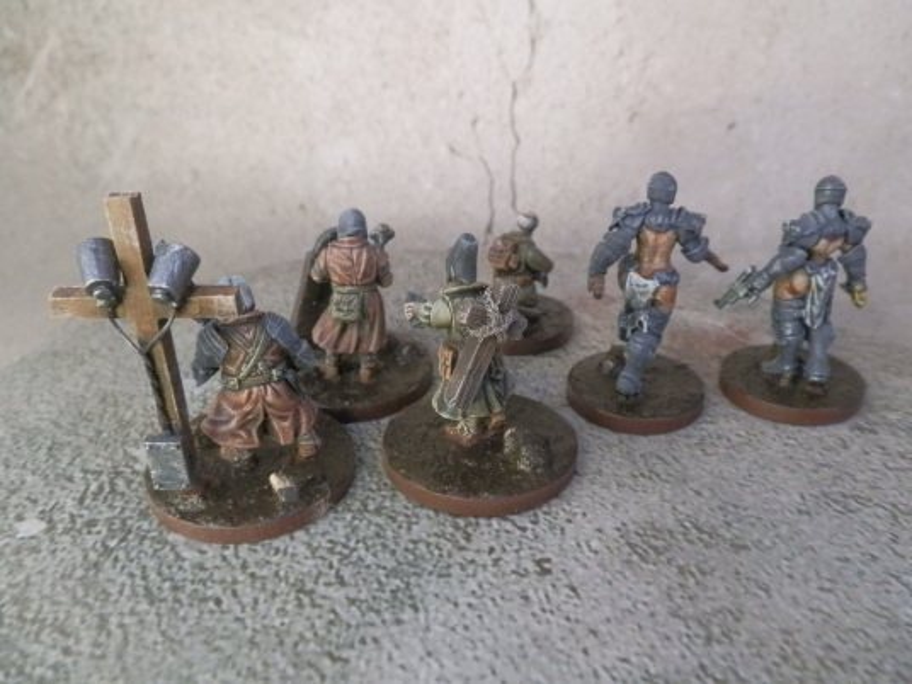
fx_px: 738
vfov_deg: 49.7
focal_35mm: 28
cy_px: 342
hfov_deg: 63.4
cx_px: 456
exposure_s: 1/100
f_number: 3.1
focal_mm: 5
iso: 400
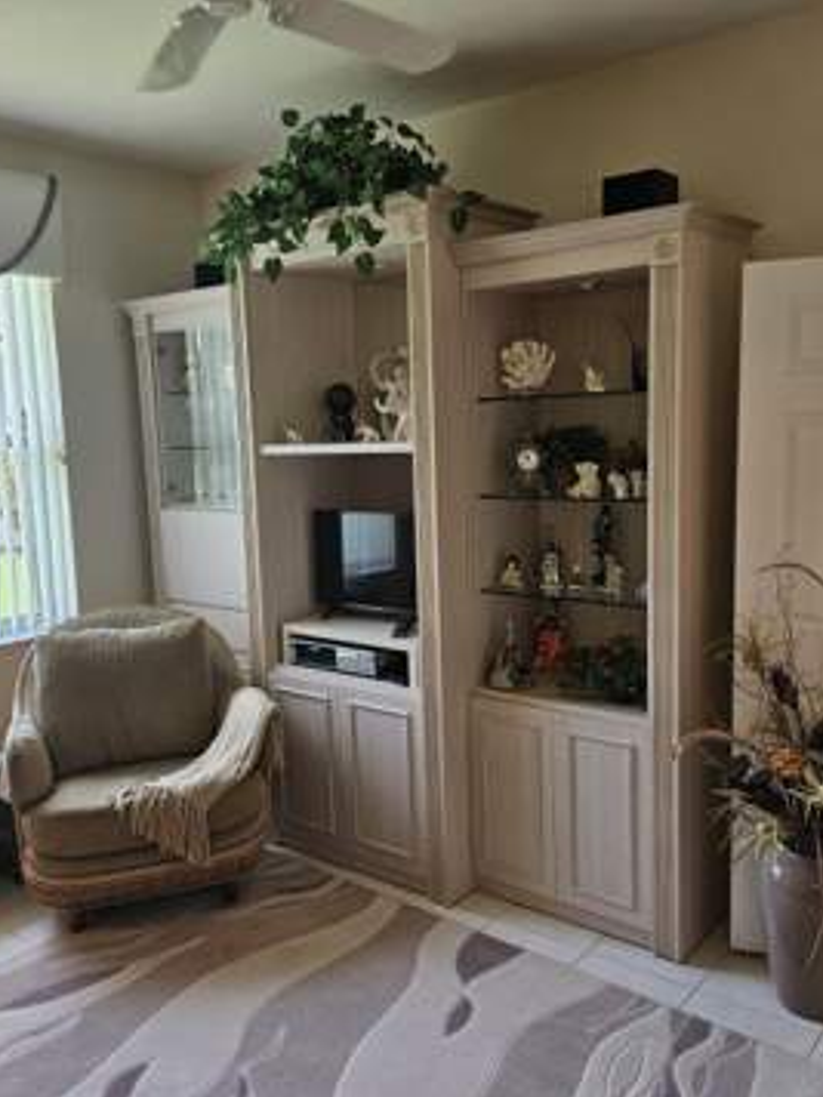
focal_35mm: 31
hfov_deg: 45.3
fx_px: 983
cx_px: 358
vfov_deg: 58.4
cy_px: 550
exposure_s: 1/120
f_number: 1.8
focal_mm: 5.4
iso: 160
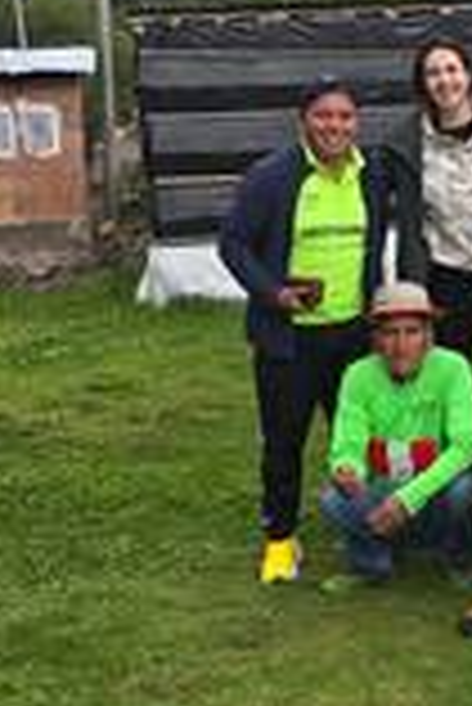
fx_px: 1432
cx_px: 679
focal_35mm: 73
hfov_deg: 17.1
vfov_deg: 27.7
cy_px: 310
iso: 16
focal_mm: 6.3
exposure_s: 1/180
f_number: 1.7
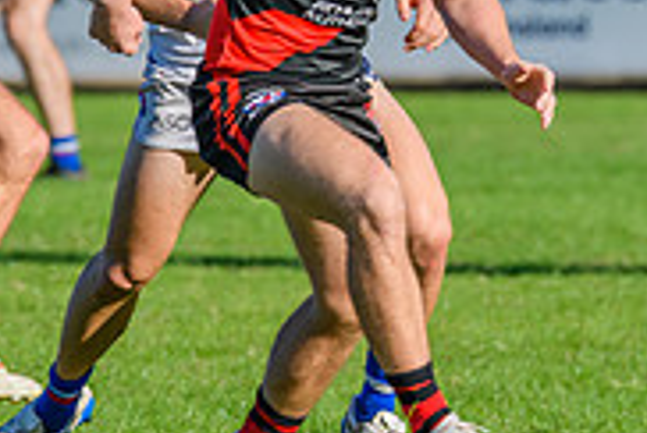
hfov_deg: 1.7
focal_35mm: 1244
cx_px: 579
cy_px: 125
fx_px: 22394
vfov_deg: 1.1
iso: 800
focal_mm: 350
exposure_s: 1/2000
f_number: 8
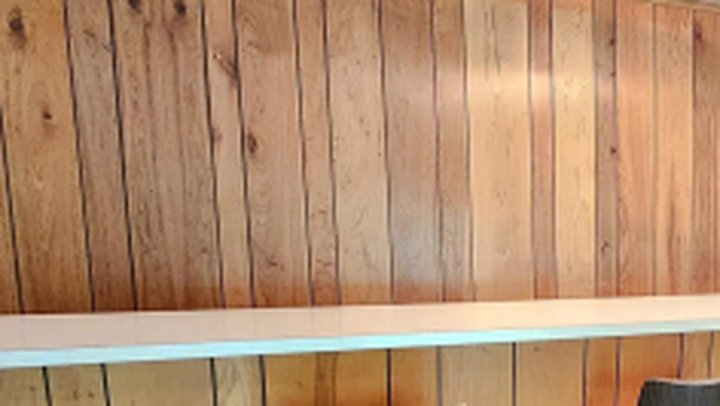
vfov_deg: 29.0
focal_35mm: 40
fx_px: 764
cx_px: 749
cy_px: 330
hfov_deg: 42.3
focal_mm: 2.2
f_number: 2.2
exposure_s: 1/24
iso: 1000
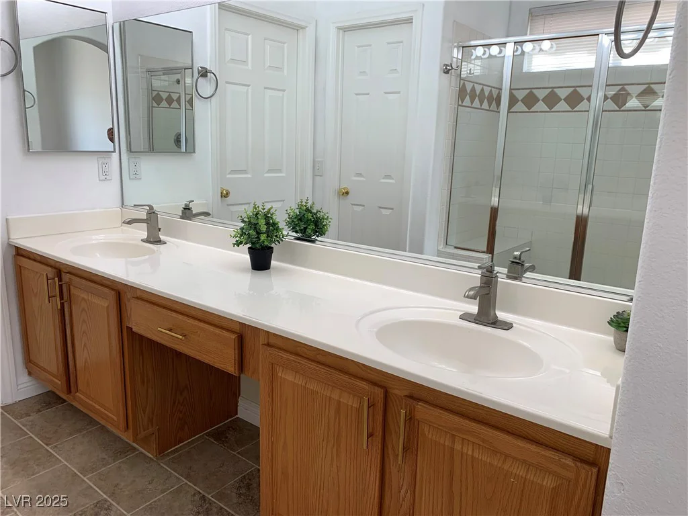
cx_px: 344
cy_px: 258
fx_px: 517
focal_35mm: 26
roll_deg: -1.6
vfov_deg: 53.1
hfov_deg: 67.3
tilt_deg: -12.0
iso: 32
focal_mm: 4.25
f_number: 1.8
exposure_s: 1/120
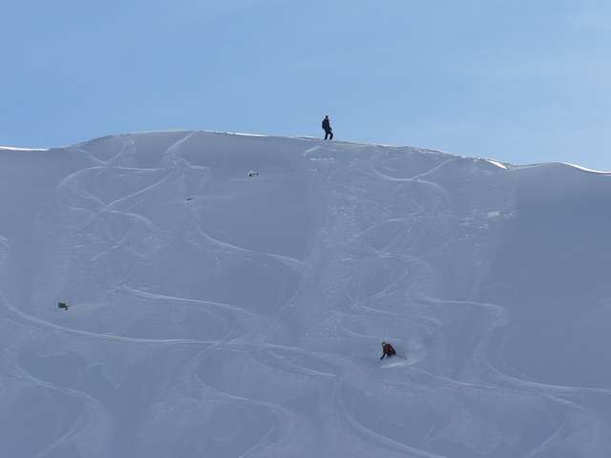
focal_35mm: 315
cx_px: 306
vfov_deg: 4.7
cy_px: 229
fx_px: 5560
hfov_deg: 6.3
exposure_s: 1/800
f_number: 6.3
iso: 80
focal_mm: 52.5
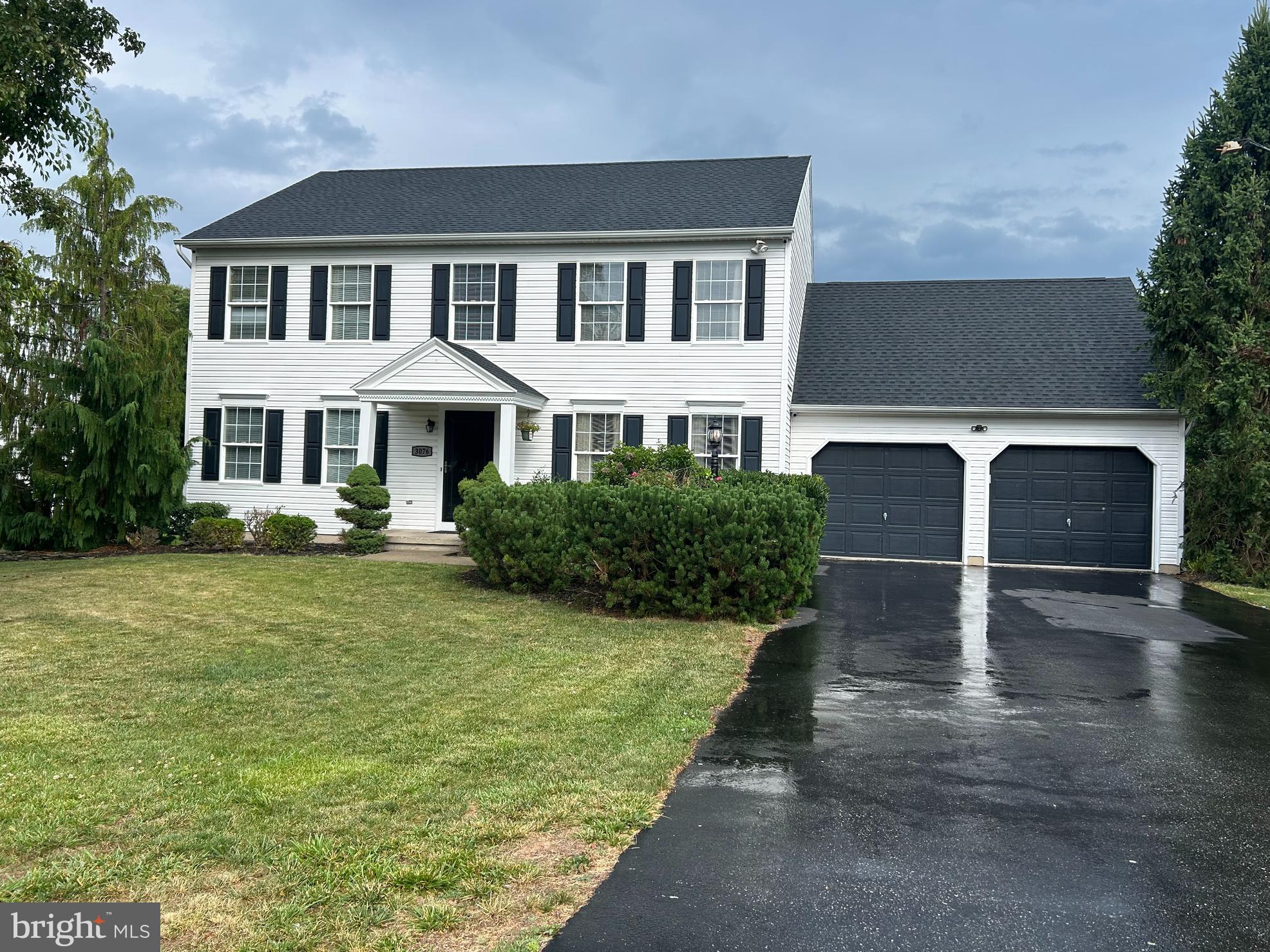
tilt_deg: +0.7
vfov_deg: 51.3
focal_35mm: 27
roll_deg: -1.0
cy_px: 461
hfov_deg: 65.3
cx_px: 659
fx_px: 991
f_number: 1.5
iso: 50
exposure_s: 1/2165
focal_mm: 5.7
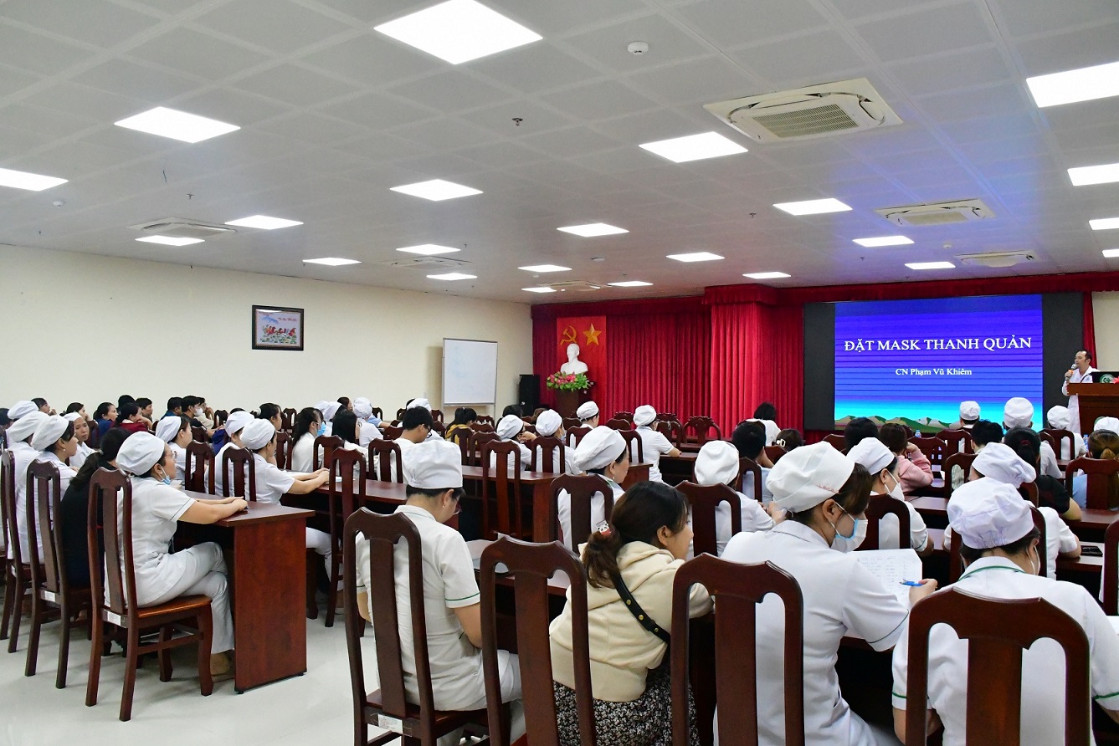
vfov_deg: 48.0
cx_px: 560
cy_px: 373
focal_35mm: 27
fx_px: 839
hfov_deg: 67.4
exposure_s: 1/500
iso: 10000
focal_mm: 18
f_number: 5.6
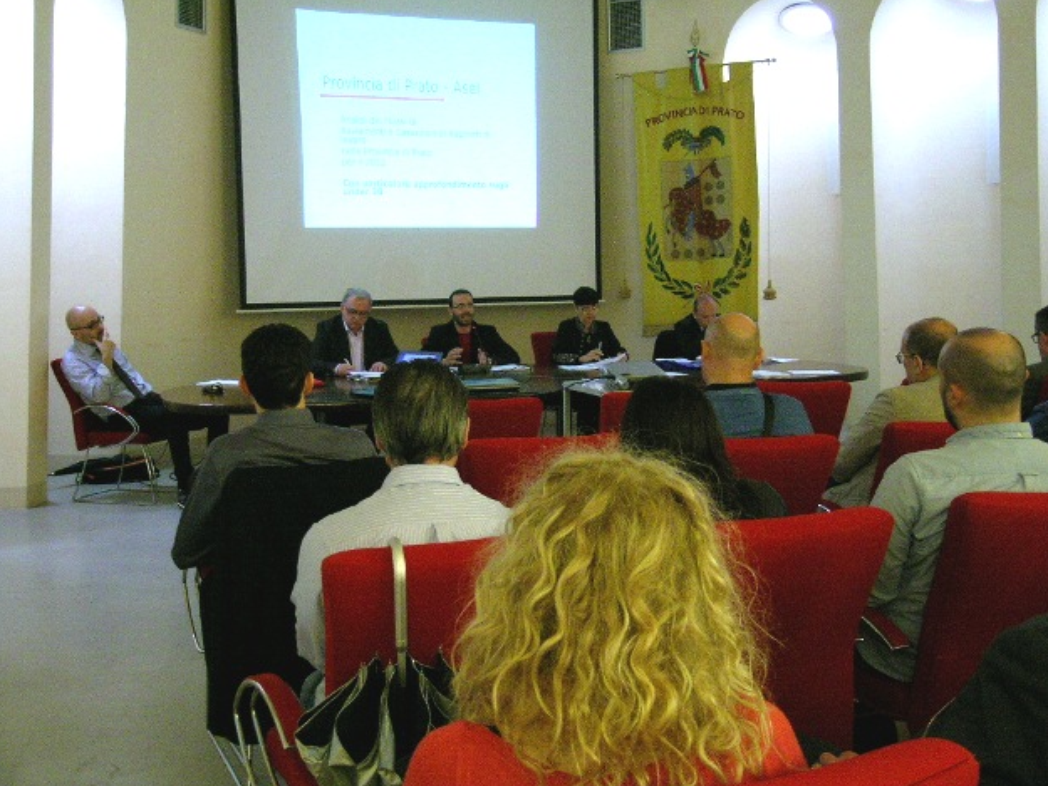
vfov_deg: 33.6
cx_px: 527
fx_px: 1302
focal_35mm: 43
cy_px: 392
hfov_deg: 43.8
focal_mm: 8.7
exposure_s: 1/30
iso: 400
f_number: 3.2
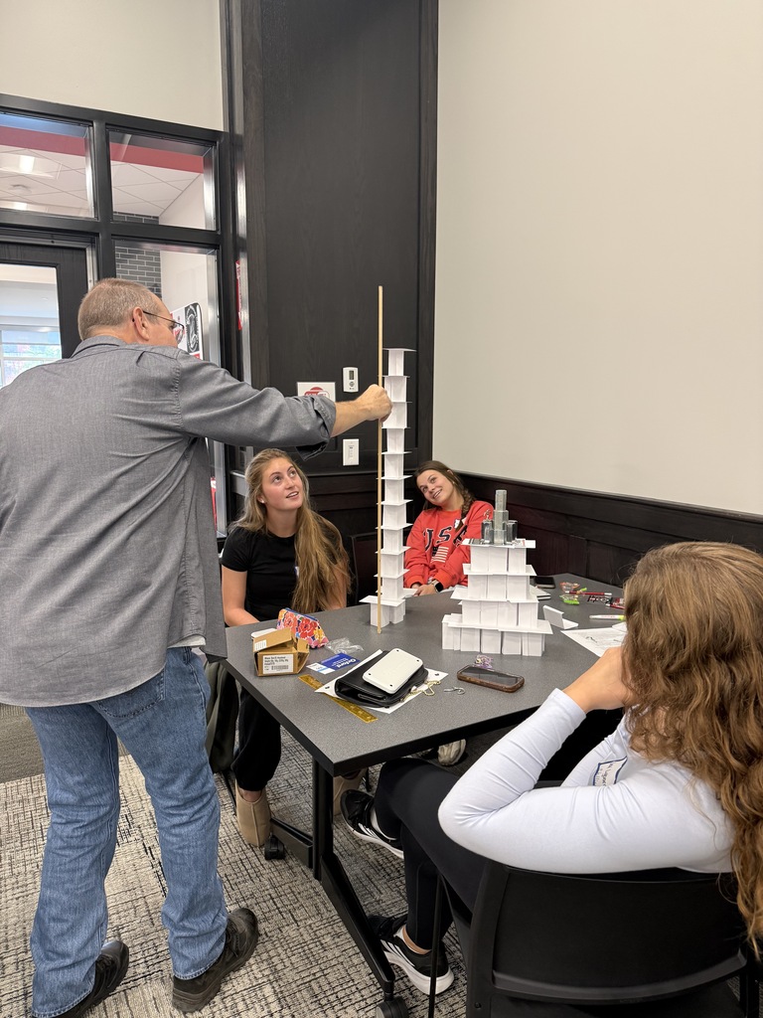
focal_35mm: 24
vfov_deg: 71.6
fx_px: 705
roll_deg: -0.2
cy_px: 509
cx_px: 382
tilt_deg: -9.0
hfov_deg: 56.8
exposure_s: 1/60
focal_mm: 6.76
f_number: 1.78
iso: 200
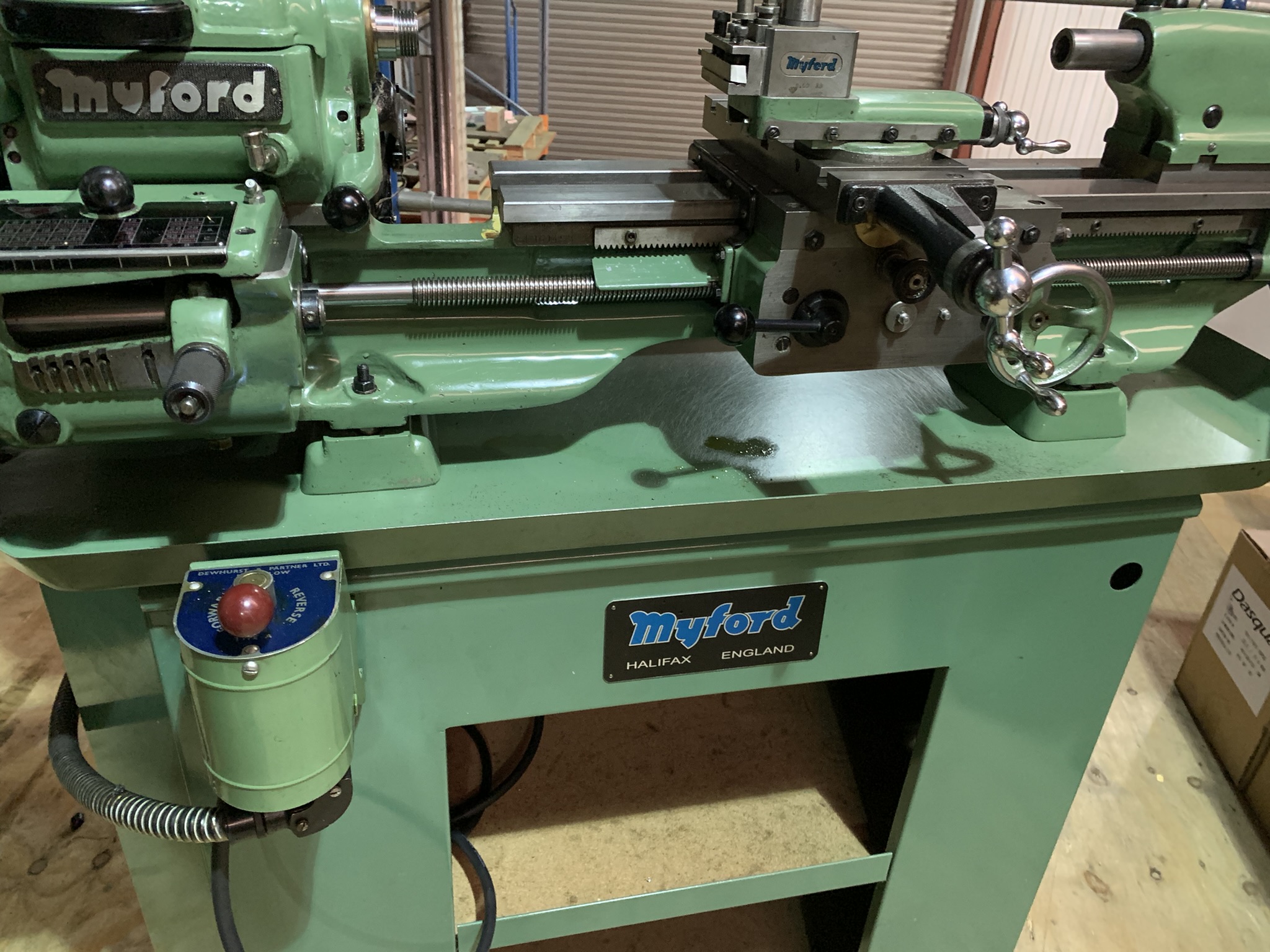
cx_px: 635
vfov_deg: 53.1
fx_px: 954
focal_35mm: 26
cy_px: 476
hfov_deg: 67.3
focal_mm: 4.25
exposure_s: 1/25
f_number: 1.8
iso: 500
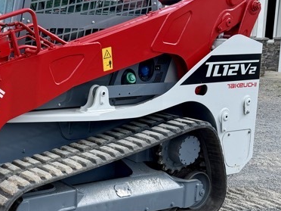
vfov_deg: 22.2
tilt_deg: -9.1
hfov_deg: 28.0
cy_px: 120
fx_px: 536
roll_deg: +0.2
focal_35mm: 66
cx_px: 13
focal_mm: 6.76
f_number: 1.78
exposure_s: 1/1292
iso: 80
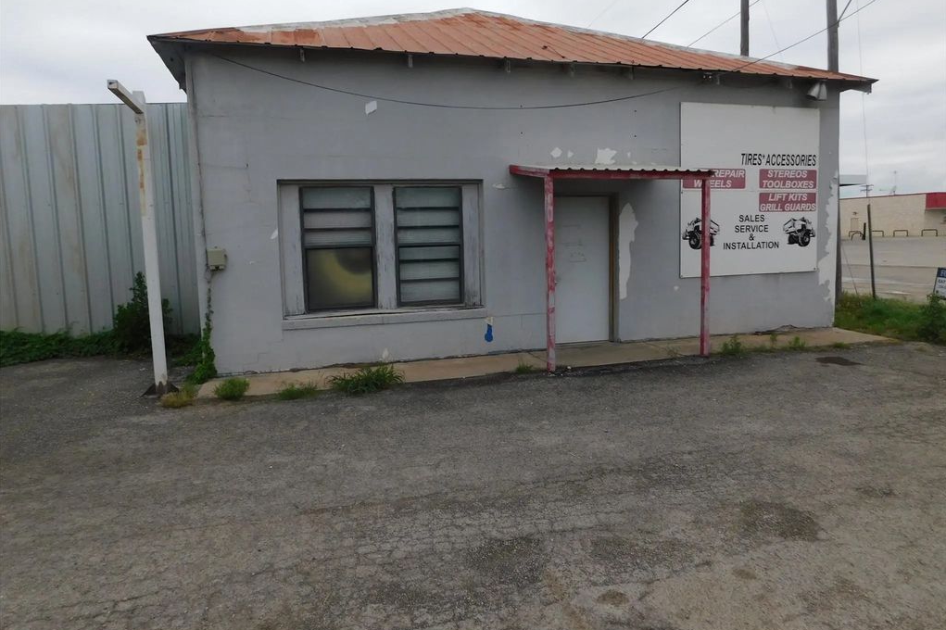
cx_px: 473
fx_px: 630
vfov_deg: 53.1
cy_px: 302
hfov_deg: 73.8
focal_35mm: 24
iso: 125
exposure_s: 1/400
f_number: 6
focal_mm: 4
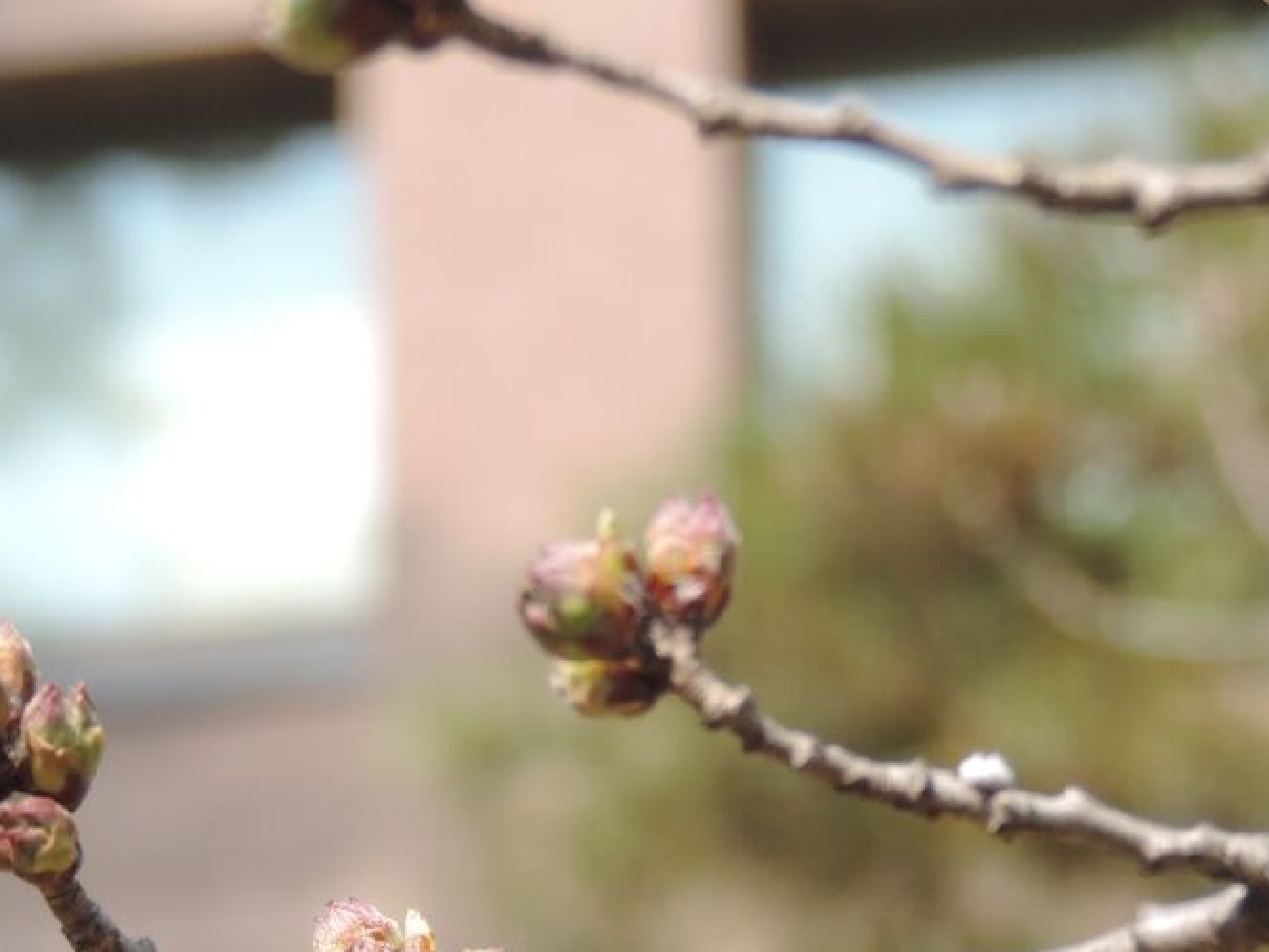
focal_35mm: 280
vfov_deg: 5.3
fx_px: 10265
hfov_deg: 7.1
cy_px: 809
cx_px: 344
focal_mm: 27.6
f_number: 4.4
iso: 80
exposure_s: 1/200
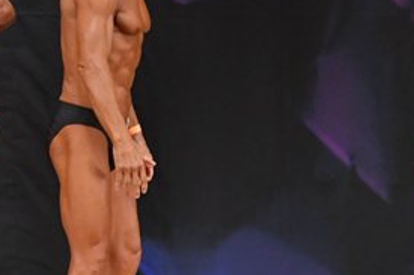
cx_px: 153
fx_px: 7298
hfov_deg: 3.2
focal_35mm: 635
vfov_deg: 2.2
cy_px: 129
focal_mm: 150
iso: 4500
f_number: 5.6
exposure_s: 1/400
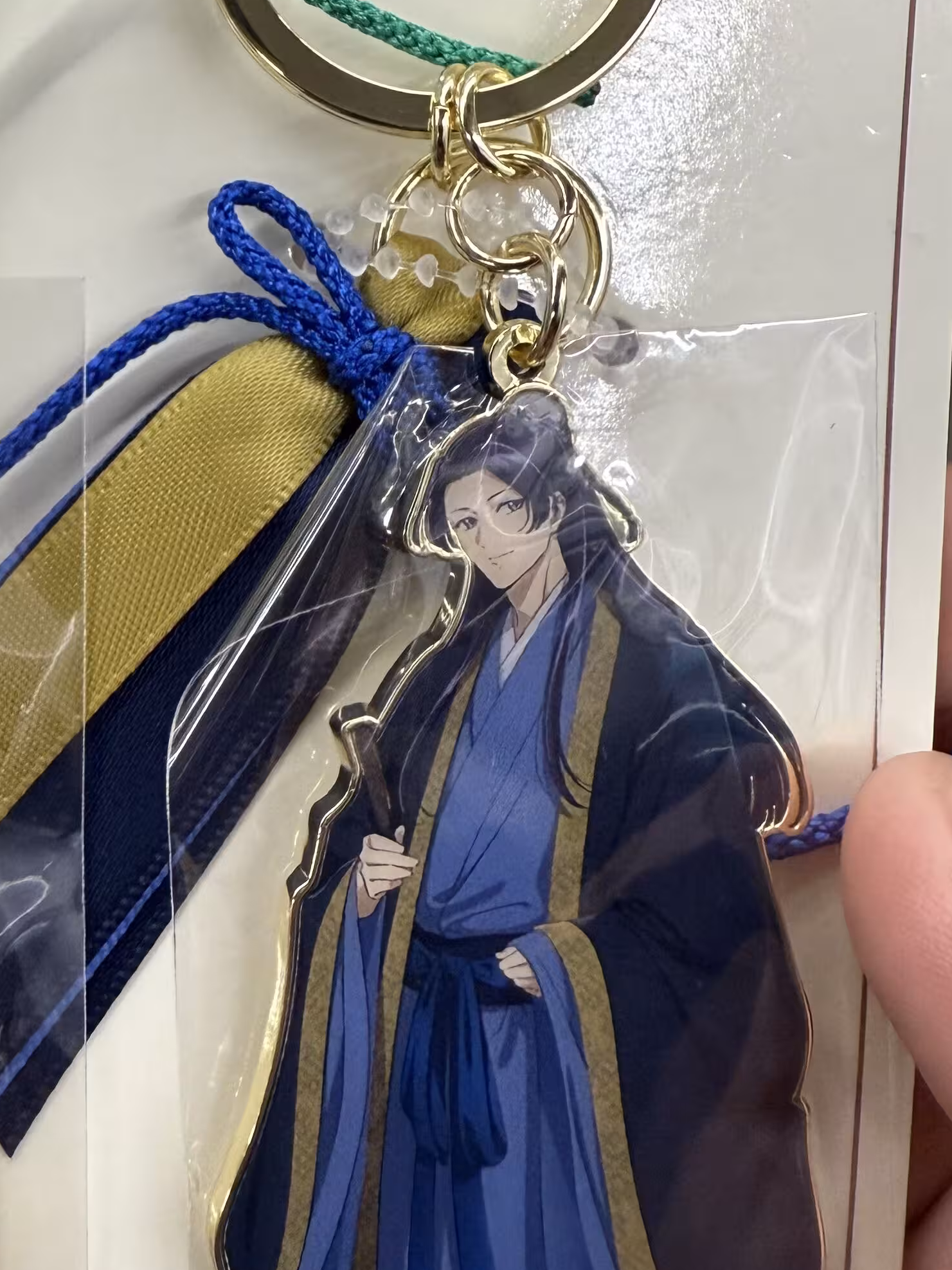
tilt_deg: -57.9
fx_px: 1797
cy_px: 588
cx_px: 78
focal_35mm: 49
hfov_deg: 28.4
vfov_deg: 38.9
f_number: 2.2
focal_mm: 2.22
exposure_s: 1/120
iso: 200
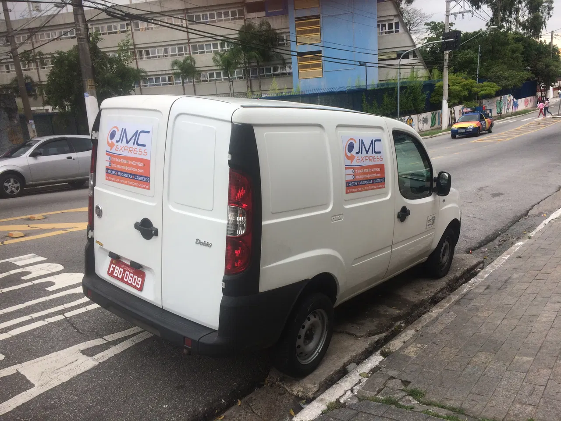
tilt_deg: -15.9
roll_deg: +3.7
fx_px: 470
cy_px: 210
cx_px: 280
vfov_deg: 48.2
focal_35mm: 29
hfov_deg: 61.7
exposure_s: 1/500
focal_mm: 4.15
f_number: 2.2
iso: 32
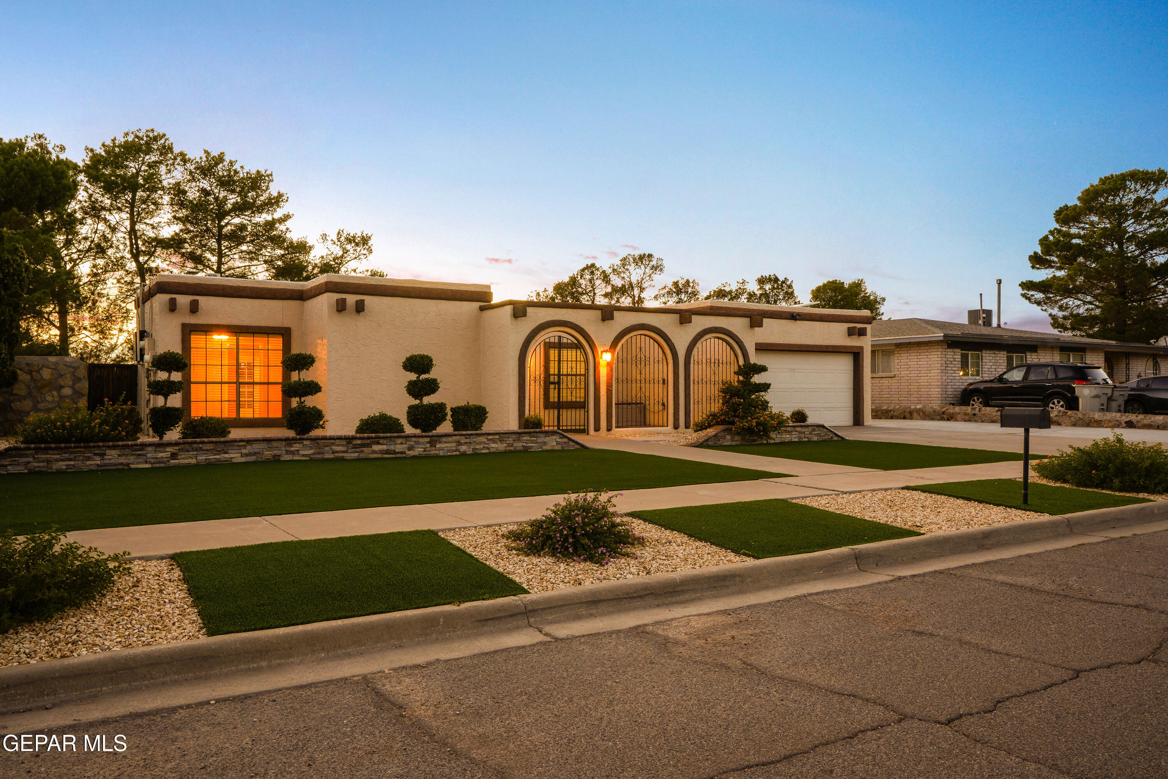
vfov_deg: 47.9
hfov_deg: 67.4
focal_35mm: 27
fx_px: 876
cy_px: 390
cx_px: 584
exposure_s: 1/2.5
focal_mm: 27
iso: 640
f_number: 11
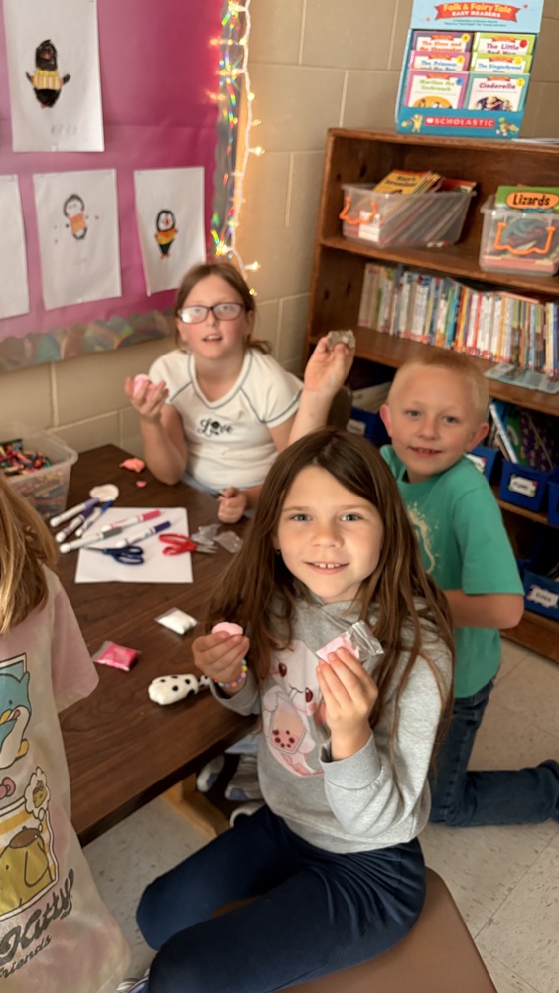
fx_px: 764
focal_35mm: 29
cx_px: 185
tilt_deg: -24.5
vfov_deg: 66.1
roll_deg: -1.6
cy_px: 491
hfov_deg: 39.7
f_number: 1.6
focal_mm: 5.96
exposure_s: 1/60
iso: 320
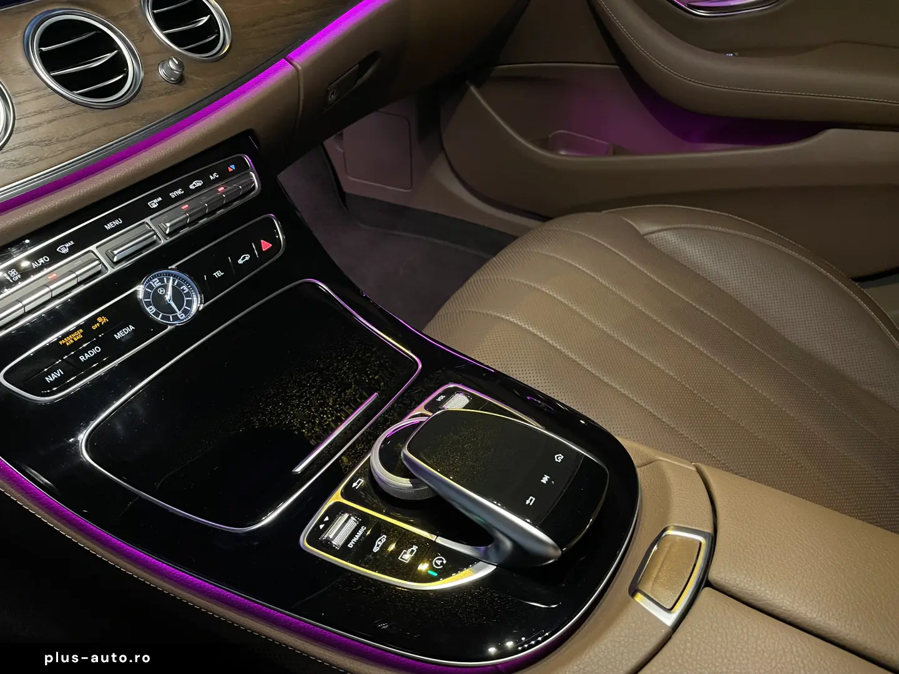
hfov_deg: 67.3
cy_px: 337
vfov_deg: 53.1
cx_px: 450
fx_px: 675
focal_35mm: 26
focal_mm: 4.2
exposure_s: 1/25
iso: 800
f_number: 1.6
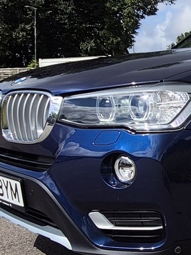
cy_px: 130
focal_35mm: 58
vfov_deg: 33.2
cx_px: 228
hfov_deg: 23.2
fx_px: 427
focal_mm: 2.2
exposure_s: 1/3104
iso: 50
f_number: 2.2
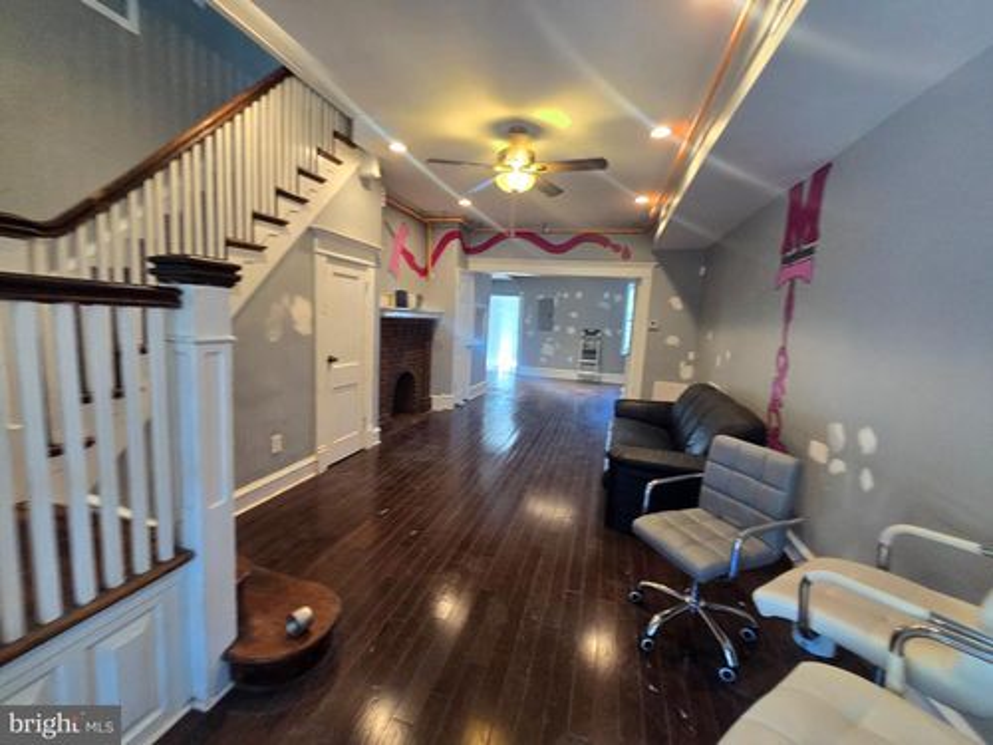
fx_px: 373
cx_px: 496
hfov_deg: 106.2
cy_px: 372
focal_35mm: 13
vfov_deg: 89.9
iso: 200
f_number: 2.2
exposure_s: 1/60
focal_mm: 2.2
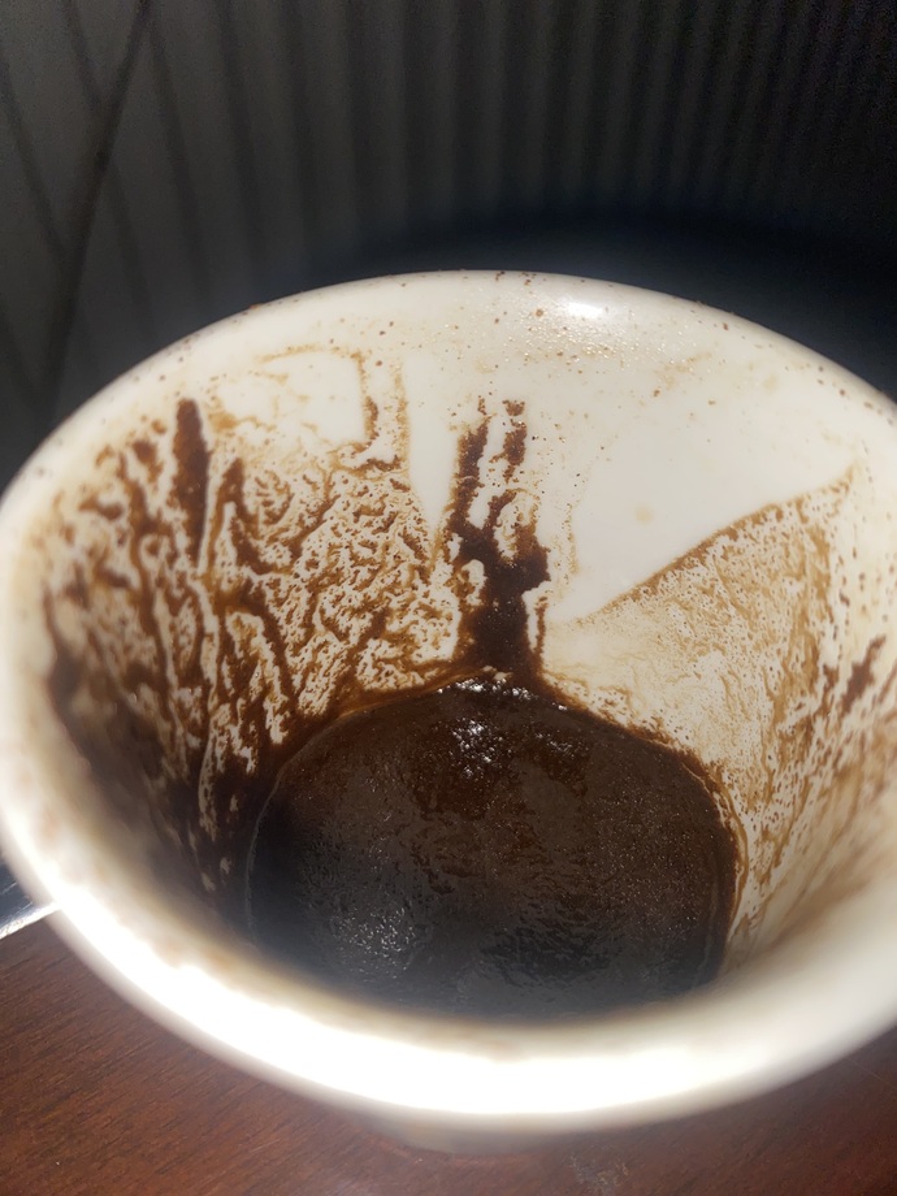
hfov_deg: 54.9
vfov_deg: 69.4
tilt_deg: -47.0
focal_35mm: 25
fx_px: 864
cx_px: 448
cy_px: 598
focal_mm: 4.25
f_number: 1.8
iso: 32
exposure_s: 1/1976
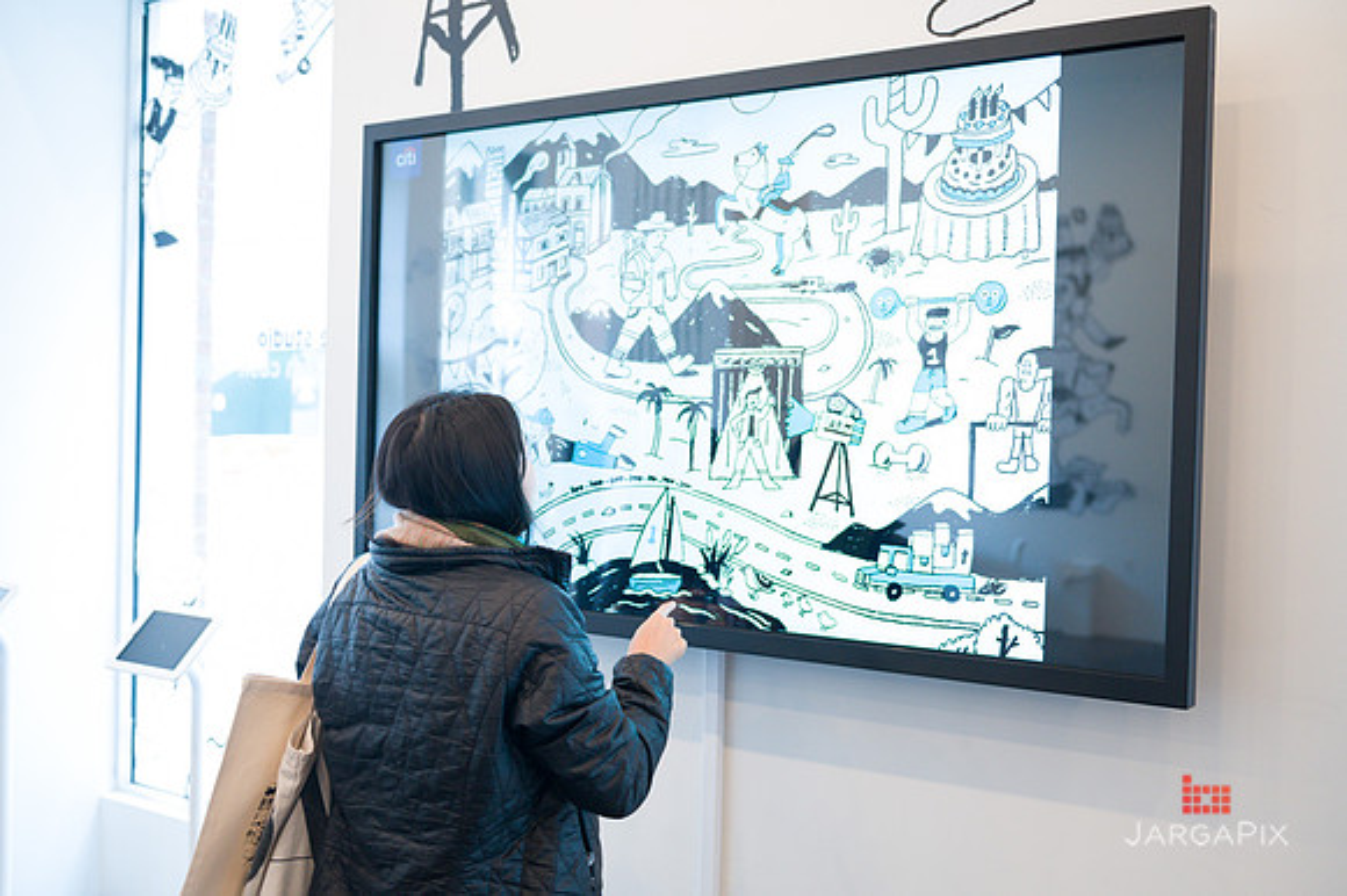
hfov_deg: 50.7
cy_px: 448
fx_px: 1421
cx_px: 674
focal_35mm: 38
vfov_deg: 35.0
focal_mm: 38
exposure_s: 1/200
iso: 2500
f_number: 3.5
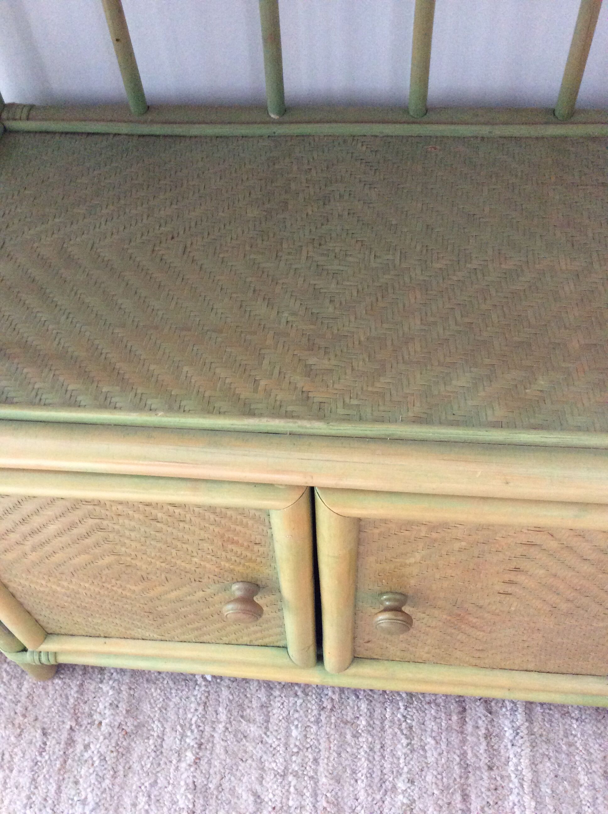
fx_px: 751
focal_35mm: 32
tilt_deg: -54.0
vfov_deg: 56.9
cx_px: 304
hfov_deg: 44.1
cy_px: 407
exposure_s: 1/25
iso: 250
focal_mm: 3.3
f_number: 2.4
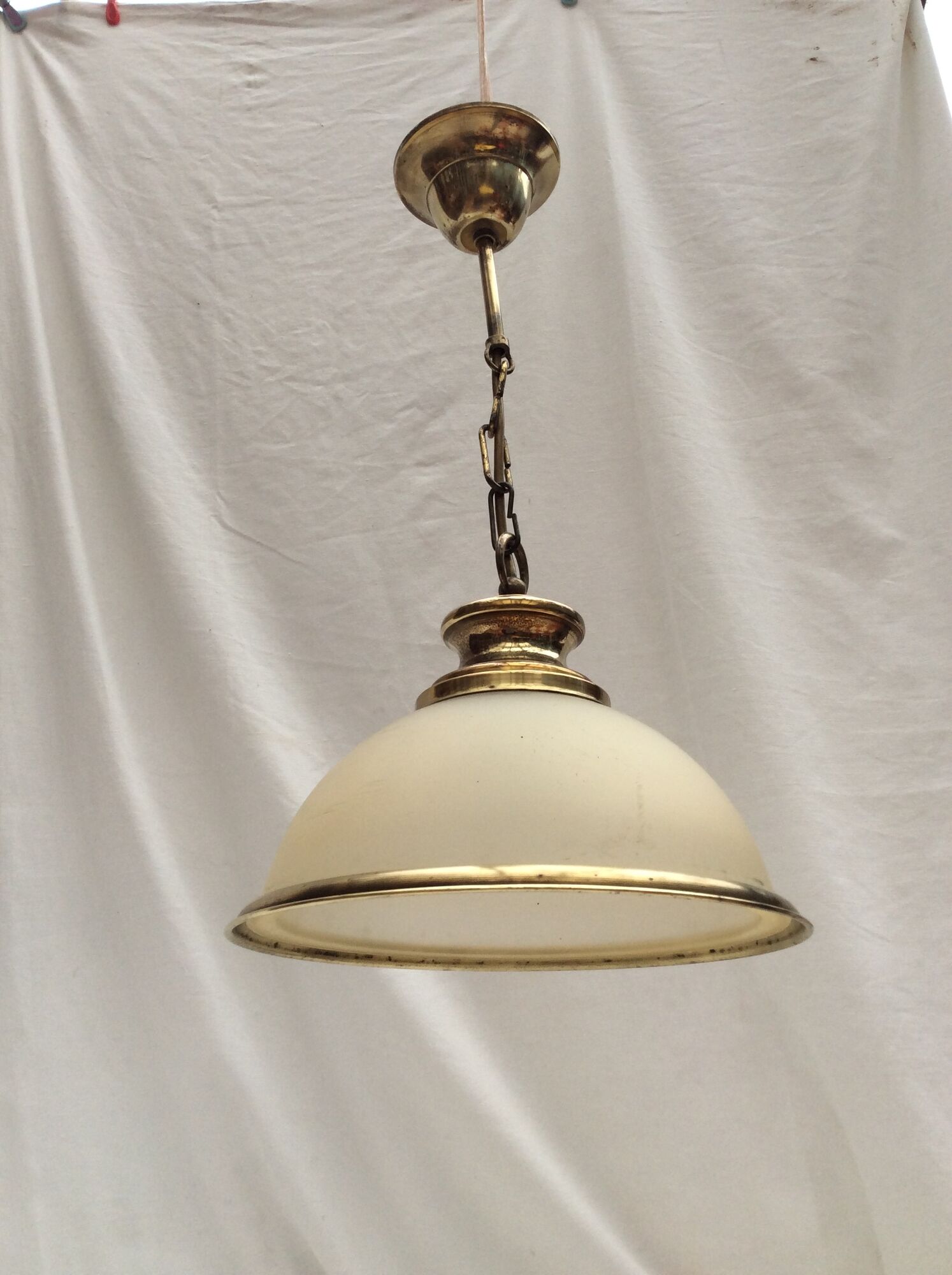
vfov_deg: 56.9
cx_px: 476
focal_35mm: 32
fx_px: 1176
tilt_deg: +22.0
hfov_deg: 44.1
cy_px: 638
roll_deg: +0.9
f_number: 2.4
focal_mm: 3.3
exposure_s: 1/332
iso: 32
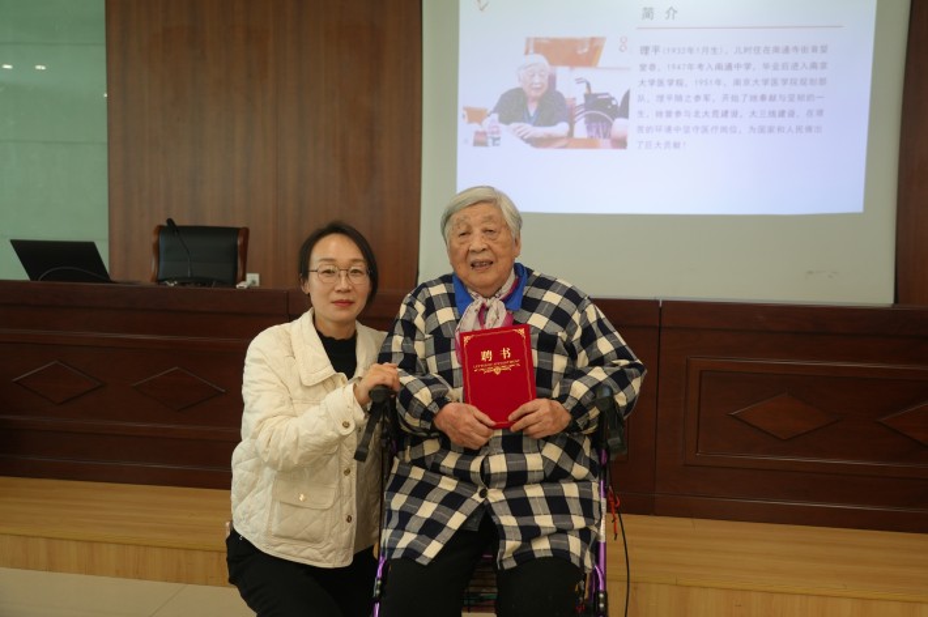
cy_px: 308
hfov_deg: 55.8
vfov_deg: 38.8
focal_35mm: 34
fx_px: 876
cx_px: 464
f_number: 4
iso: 1600
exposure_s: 1/160
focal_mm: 34
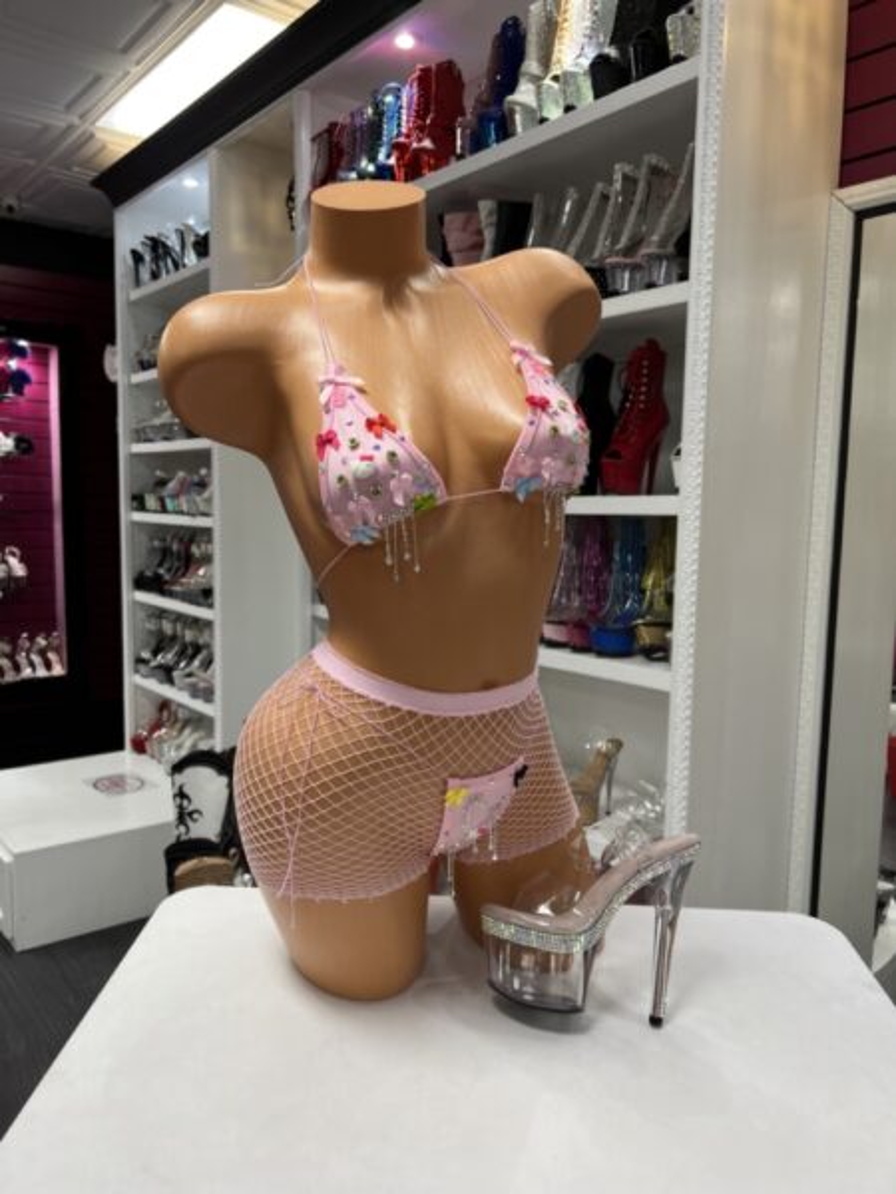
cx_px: 448
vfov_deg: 67.3
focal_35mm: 26
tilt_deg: -6.1
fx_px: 897
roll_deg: -1.3
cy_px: 597
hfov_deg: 53.1
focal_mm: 5.7
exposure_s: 1/60
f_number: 1.5
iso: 80
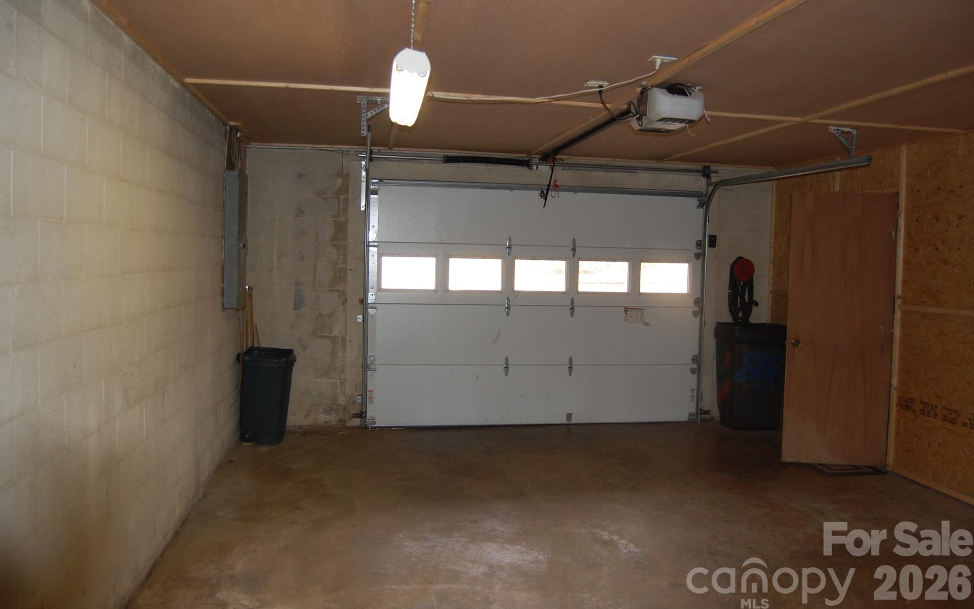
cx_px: 482
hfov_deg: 66.5
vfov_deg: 44.5
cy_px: 288
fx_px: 743
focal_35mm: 28
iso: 400
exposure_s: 1/60
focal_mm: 18
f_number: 3.5
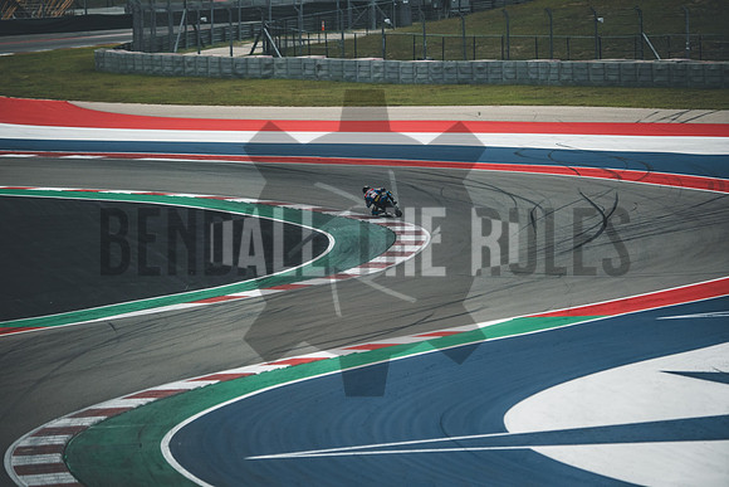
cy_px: 244
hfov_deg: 6.9
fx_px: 6076
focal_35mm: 300
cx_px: 364
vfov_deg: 4.6
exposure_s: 1/1250
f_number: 2
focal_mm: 200
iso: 800
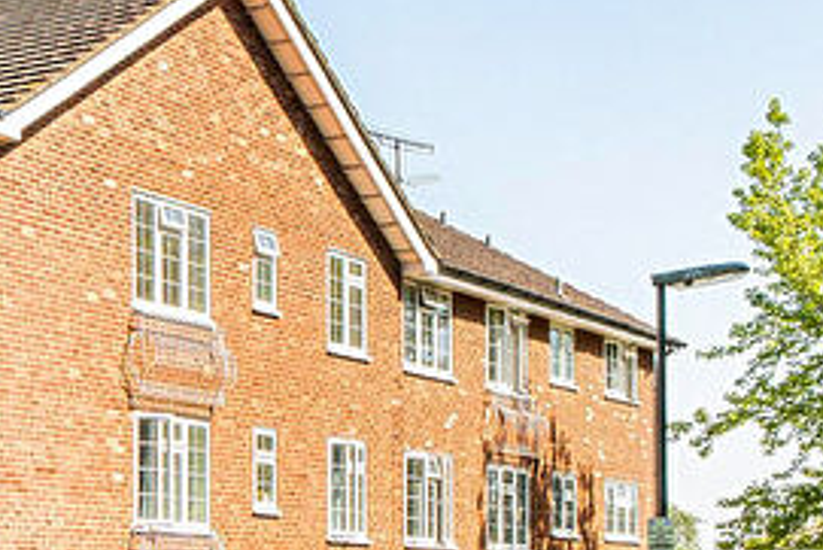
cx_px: -33
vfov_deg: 14.6
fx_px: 2127
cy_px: 506
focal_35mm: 93
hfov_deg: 21.0
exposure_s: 1/800
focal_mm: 24
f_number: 8
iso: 400
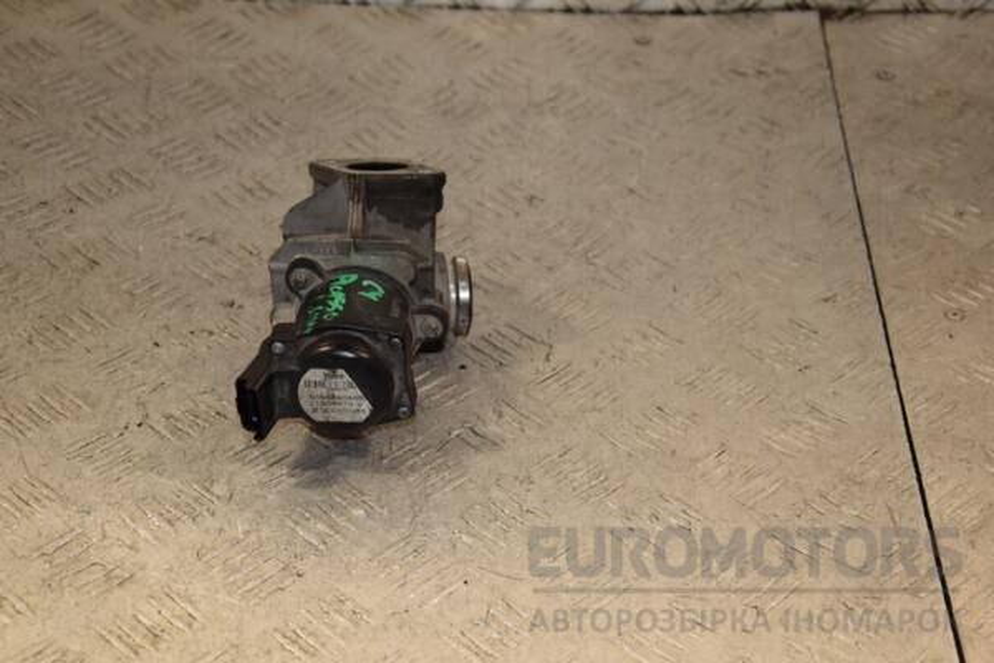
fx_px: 2402
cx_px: 497
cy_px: 332
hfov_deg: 23.4
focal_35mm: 87
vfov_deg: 15.7
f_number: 6.3
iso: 800
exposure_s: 1/200
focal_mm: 58
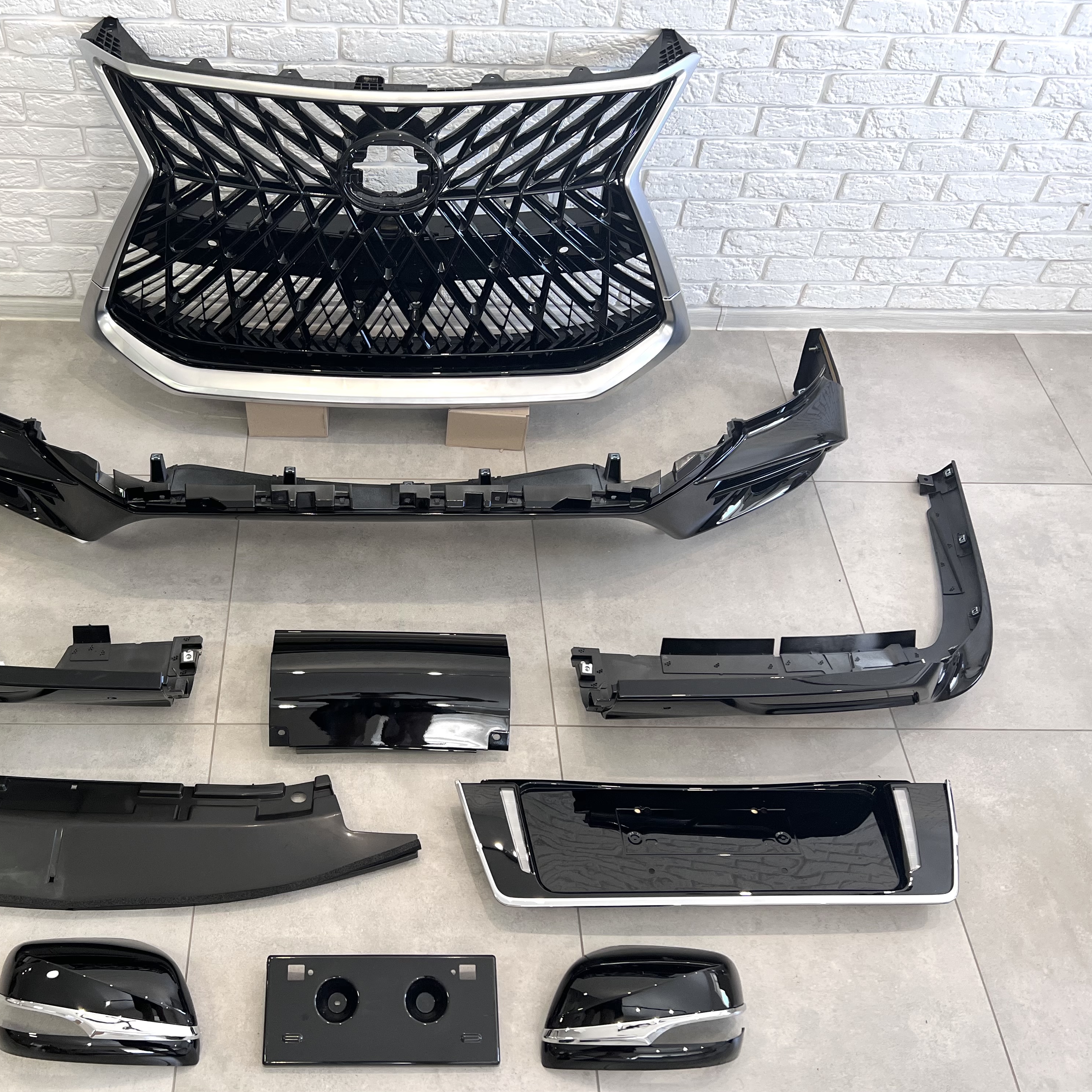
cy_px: 551
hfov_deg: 51.8
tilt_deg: -50.7
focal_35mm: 31
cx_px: 387
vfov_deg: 52.5
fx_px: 1106
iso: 125
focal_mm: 5.7
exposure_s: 1/101
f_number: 1.5
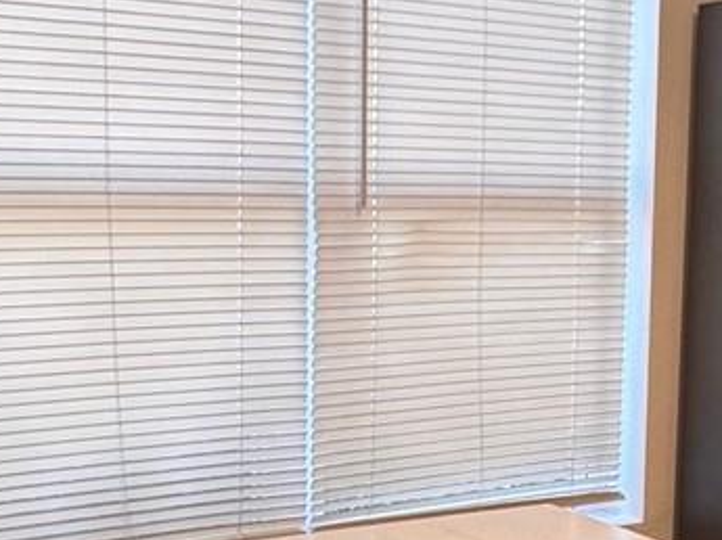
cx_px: 471
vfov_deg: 22.5
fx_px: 1354
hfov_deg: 29.7
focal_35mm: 65
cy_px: 331
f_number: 2.2
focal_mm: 2.22
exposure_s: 1/120
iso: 200
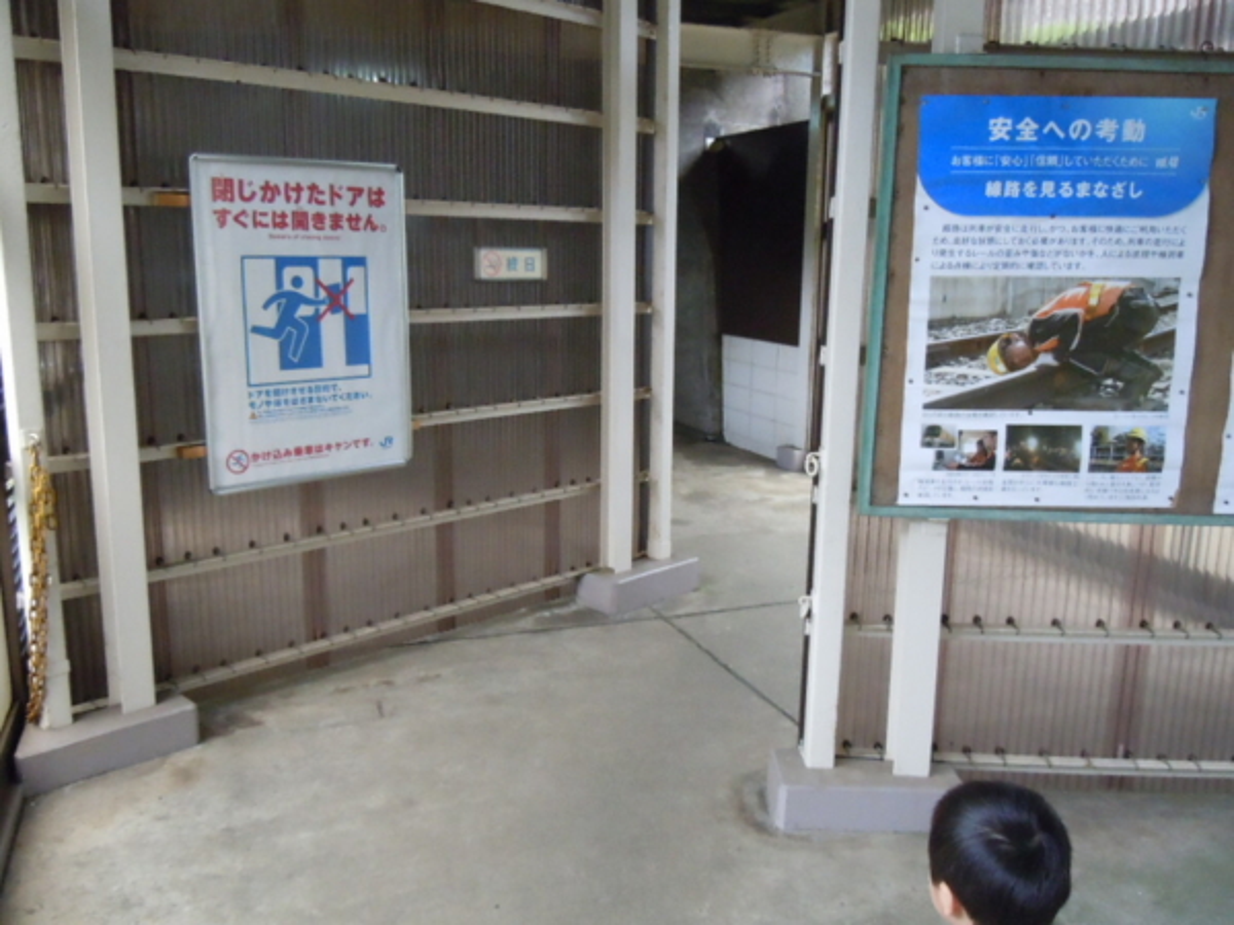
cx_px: 617
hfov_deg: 60.0
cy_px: 462
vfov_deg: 46.8
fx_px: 1069
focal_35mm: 30
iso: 800
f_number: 3.5
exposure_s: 1/50
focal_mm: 5.4
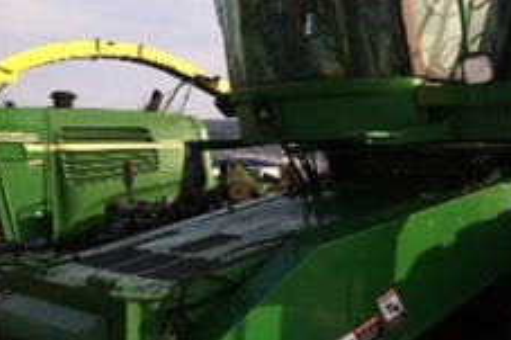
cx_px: 606
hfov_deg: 21.8
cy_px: 167
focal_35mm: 87
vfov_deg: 15.7
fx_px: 1234
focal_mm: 3.85
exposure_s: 1/566
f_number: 2.8
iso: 80
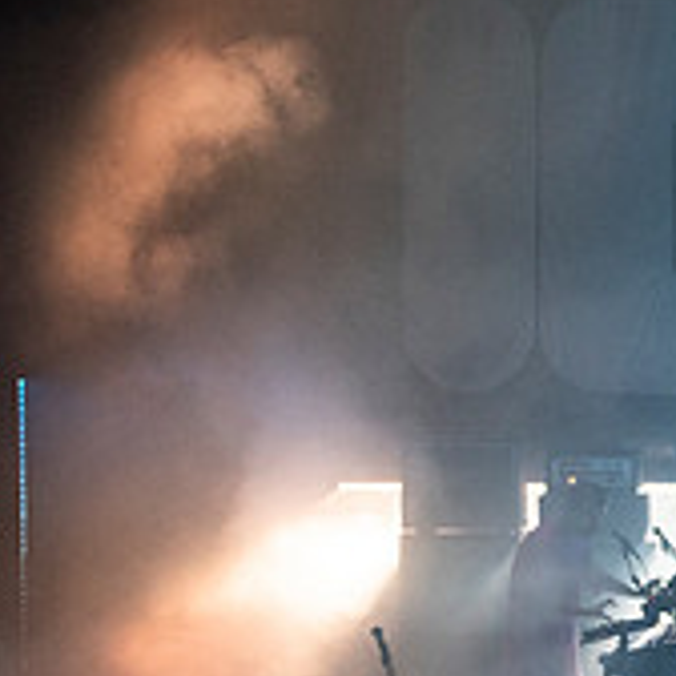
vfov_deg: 12.4
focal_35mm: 141
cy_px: 392
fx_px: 3115
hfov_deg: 11.7
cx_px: 1098
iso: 2500
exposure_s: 1/500
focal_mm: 48
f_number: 3.2
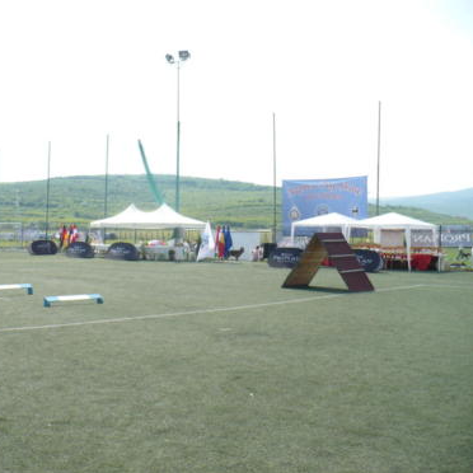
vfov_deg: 38.3
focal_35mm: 44
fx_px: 680
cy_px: 237
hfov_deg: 37.9
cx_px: 158
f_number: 2.8
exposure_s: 1/800
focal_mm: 6.1
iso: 100
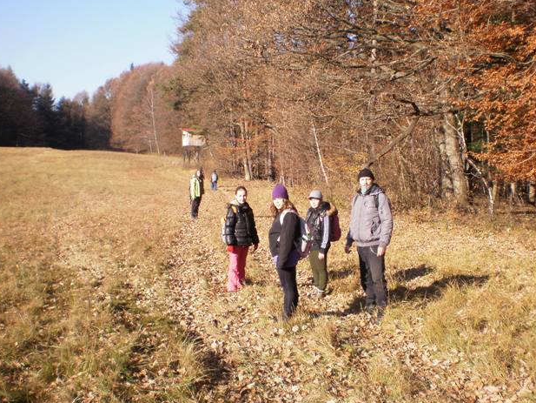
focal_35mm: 44
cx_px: 270
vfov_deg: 32.9
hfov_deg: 42.9
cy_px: 178
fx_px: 681
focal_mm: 6.3
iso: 100
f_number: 4.6
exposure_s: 1/320
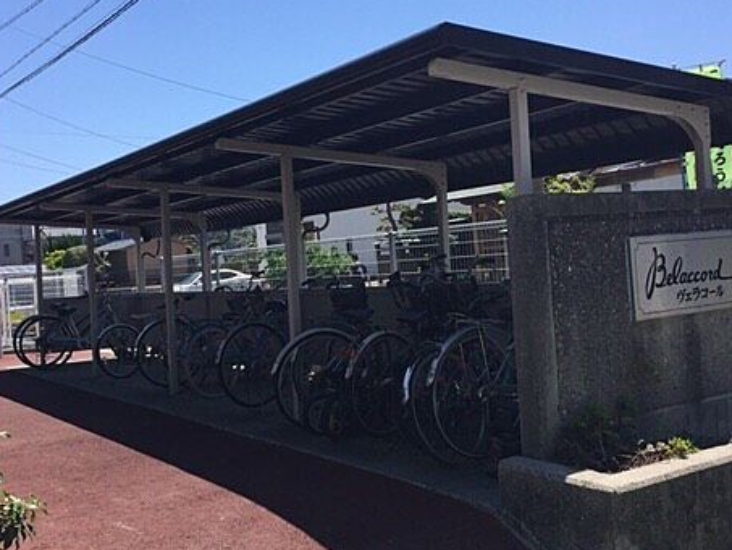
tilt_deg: -0.9
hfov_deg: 45.7
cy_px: 273
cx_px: 346
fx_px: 867
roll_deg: +2.8
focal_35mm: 41
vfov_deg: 35.2
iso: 32
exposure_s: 1/1883
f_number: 2.2
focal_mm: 4.15
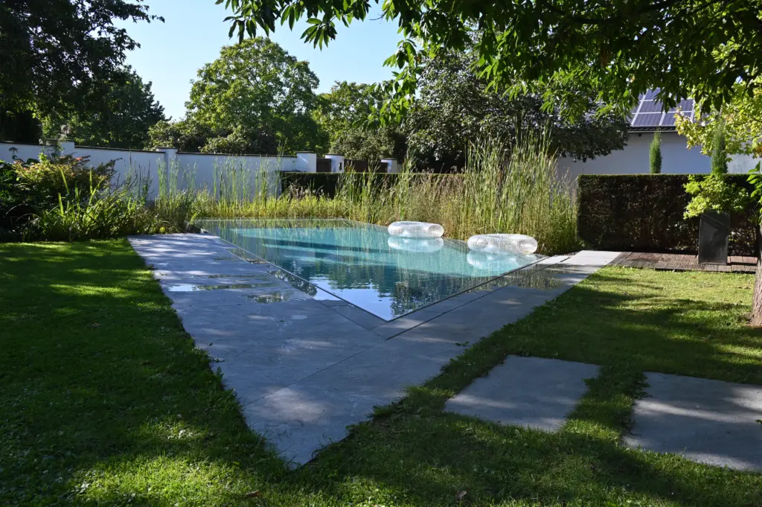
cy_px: 254
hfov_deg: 62.0
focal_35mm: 30
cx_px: 381
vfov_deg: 43.5
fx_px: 634
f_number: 9
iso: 160
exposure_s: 1/200
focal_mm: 30
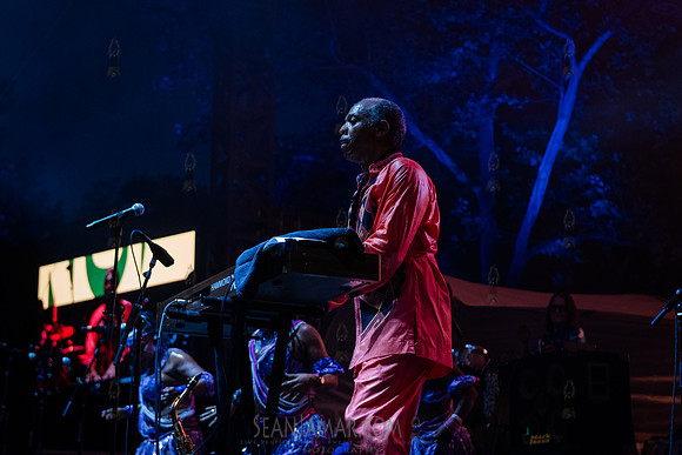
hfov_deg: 25.2
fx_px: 1522
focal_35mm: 80
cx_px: 383
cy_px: 196
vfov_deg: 17.0
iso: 4000
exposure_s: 1/500
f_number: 4
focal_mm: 70
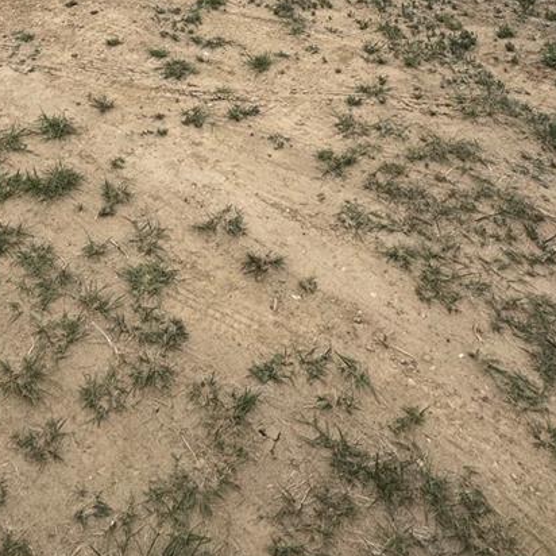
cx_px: 119
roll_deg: -0.2
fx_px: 654
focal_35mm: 36
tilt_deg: +0.3
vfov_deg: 34.1
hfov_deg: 44.0
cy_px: -154
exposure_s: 1/2415
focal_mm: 2.22
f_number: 2.2
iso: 40
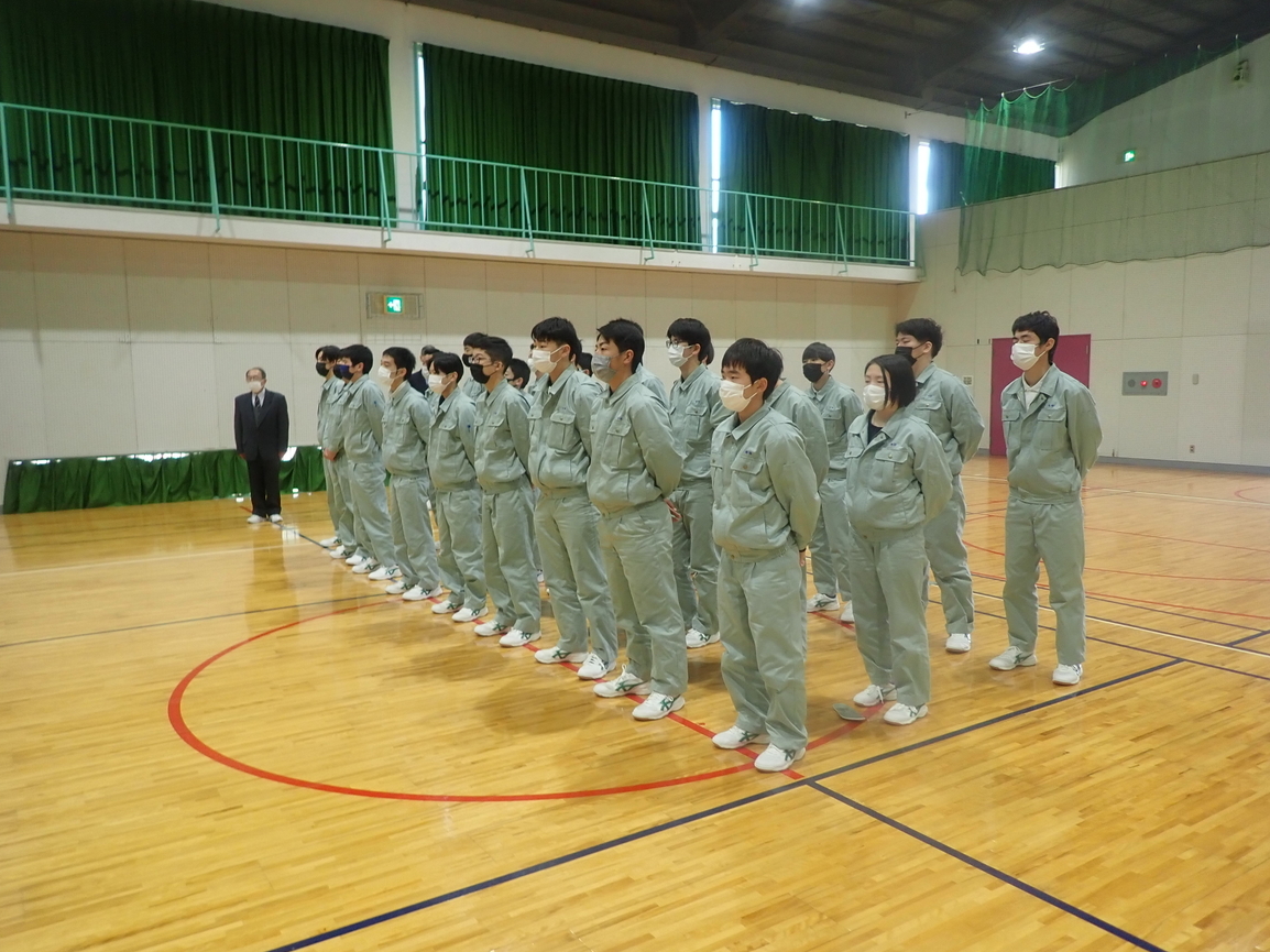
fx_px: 954
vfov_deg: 53.0
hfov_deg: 67.3
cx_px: 653
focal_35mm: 26
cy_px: 477
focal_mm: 4.5
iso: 200
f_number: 2
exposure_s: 1/60
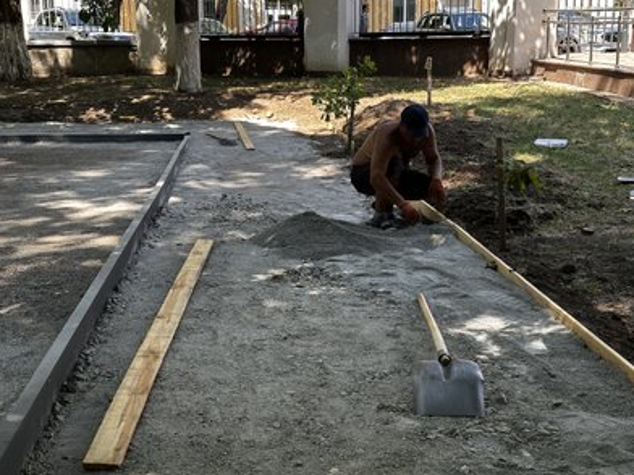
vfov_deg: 29.7
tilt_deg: -11.8
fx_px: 897
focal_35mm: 49
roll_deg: +1.0
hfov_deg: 38.9
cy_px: 236
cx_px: 322
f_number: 1.78
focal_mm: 6.86
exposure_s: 1/343
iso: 64
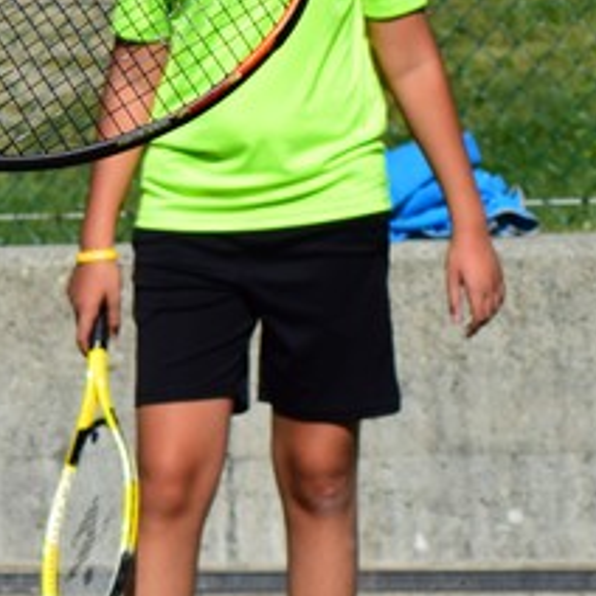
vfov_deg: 2.8
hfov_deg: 2.8
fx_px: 11999
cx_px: -284
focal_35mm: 616
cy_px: 623
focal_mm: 100
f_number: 10
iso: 400
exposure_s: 1/1250
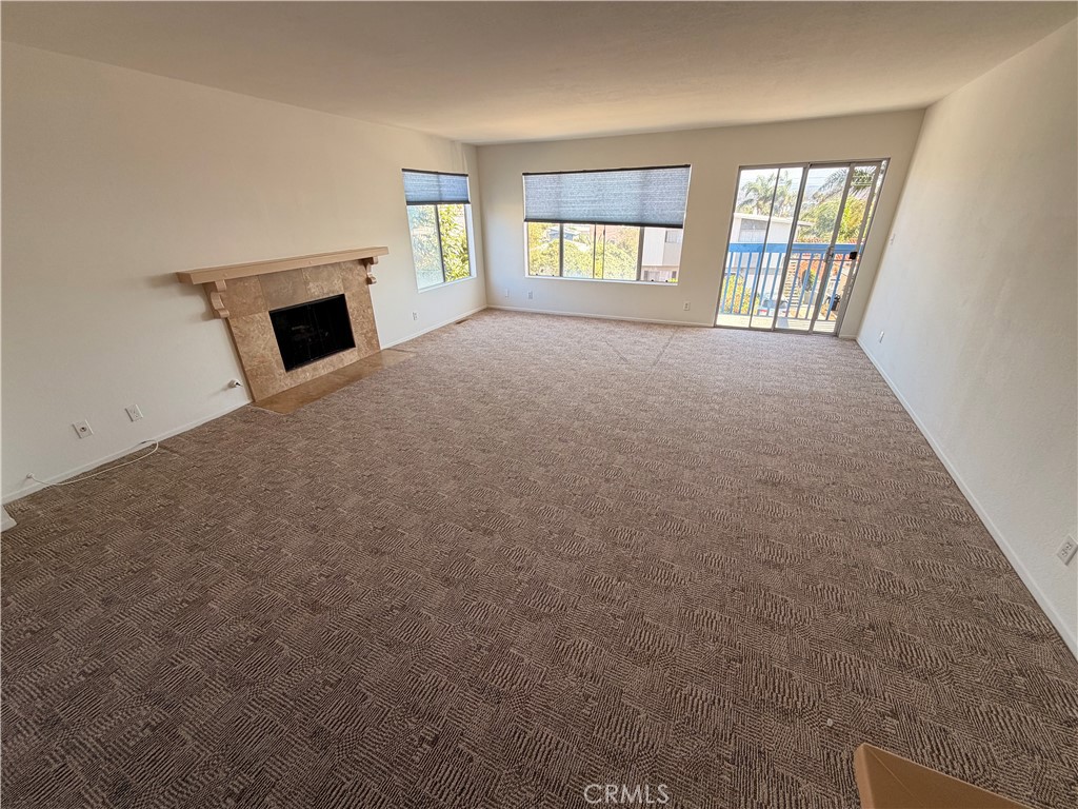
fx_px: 436
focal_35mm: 14
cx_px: 539
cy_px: 404
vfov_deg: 85.7
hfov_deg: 102.1
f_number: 2.2
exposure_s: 1/121
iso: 80
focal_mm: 2.22
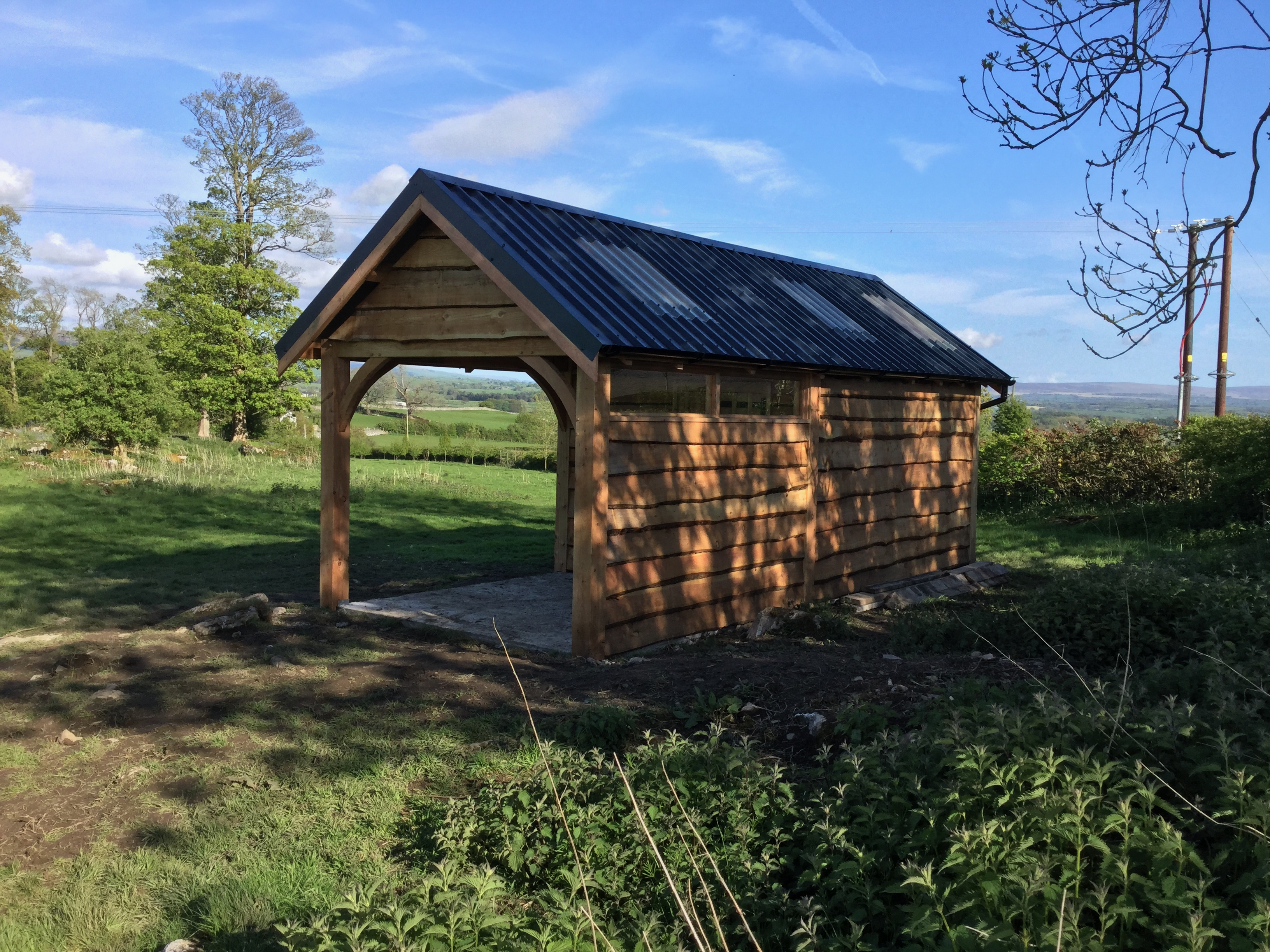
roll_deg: -1.4
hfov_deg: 58.4
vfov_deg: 45.4
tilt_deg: -5.6
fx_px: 1137
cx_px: 635
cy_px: 476
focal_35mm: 31
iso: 25
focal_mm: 3.3
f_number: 2.4
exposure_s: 1/849
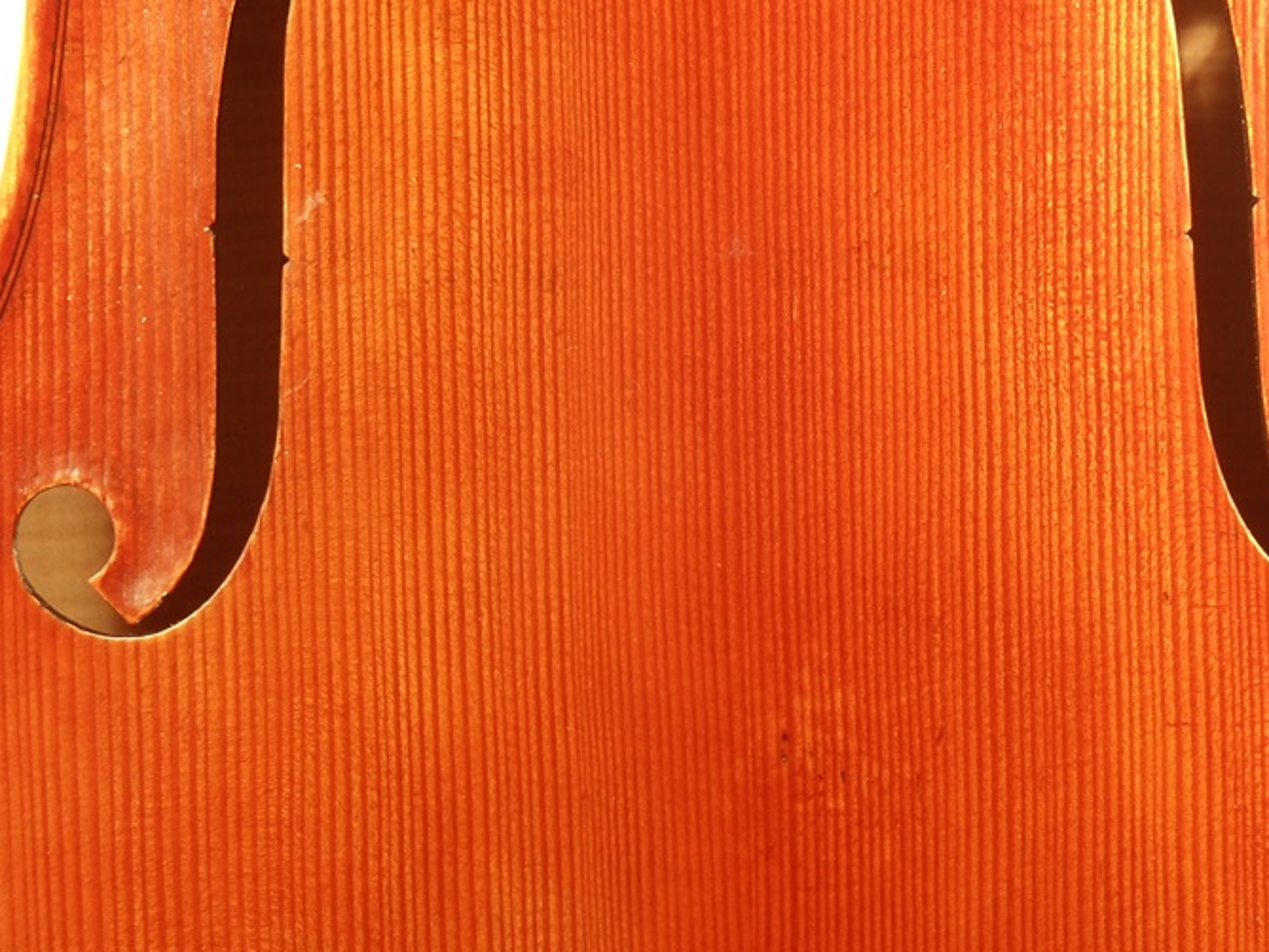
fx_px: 5353
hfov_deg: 13.5
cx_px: 747
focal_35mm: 146
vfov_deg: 10.2
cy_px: 349
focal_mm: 15.35
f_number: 4.8
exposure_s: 1/30
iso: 80
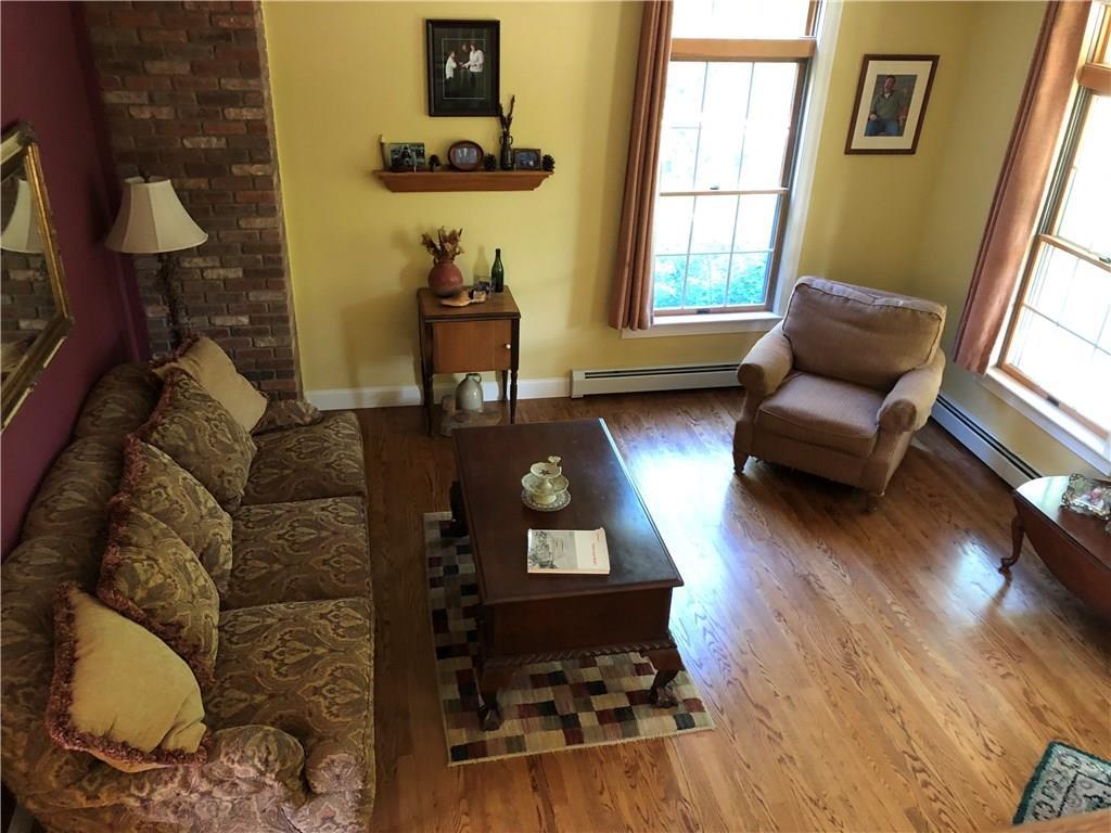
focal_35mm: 28
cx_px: 556
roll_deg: -2.9
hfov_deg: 63.4
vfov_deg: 49.7
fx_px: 899
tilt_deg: -27.2
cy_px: 416
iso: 100
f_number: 1.8
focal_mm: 3.99
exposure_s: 1/9
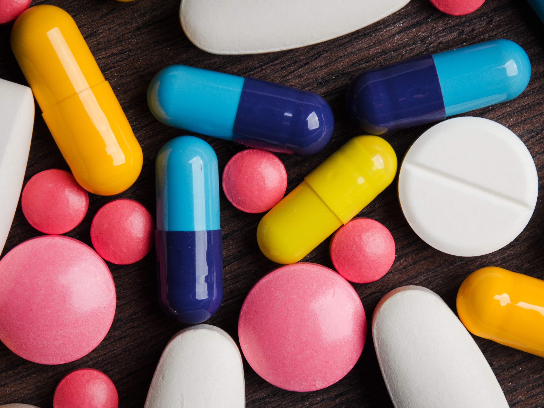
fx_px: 2074
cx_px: 304
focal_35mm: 132
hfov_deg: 14.9
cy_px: 248
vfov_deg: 11.2
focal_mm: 60
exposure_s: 1/160
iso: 160
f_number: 13
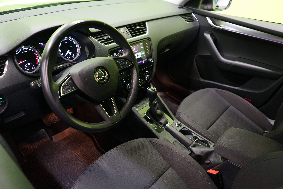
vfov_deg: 36.9
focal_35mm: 36
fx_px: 283
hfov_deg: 53.1
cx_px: 142
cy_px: 94
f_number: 4.5
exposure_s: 1/8
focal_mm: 36
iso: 800
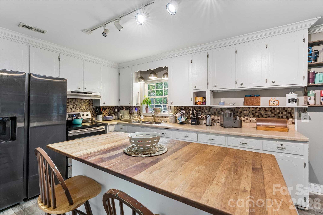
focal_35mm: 16
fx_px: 144
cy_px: 108
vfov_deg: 73.7
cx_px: 162
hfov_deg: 96.7
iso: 400
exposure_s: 1/2.5
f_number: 13
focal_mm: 16
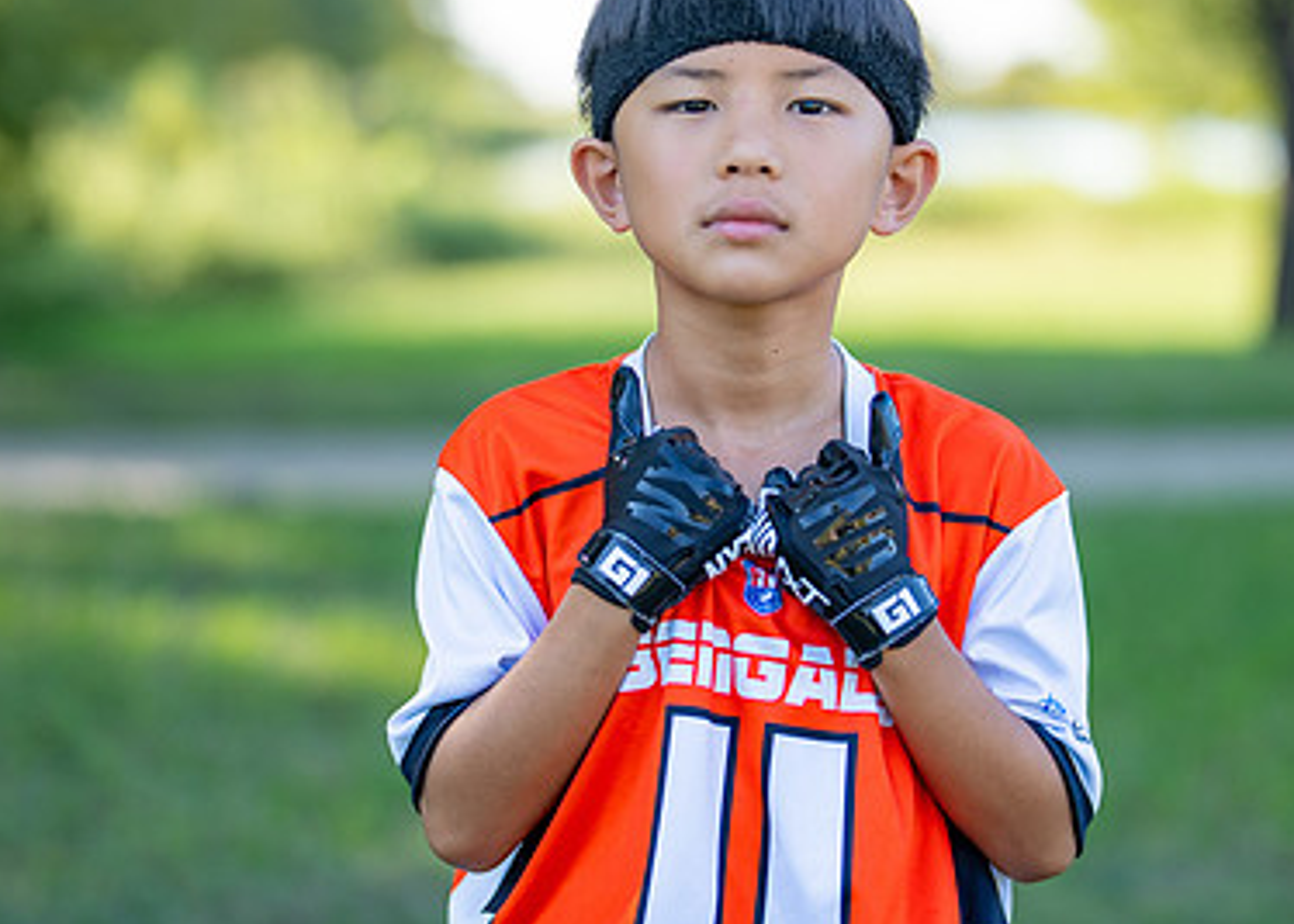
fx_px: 3564
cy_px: 395
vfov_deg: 14.8
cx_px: 775
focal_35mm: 97
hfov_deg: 20.6
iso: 100
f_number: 1.2
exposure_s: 1/1250
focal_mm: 50
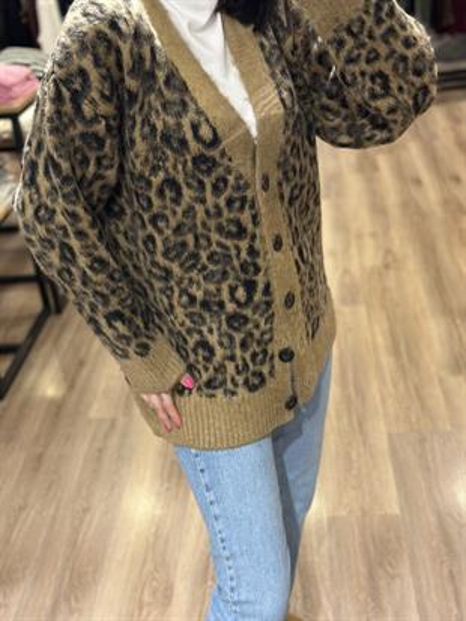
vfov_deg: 39.6
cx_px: 233
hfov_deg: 30.3
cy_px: 310
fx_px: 861
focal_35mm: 48
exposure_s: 1/50
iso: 200
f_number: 1.78
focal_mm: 6.86
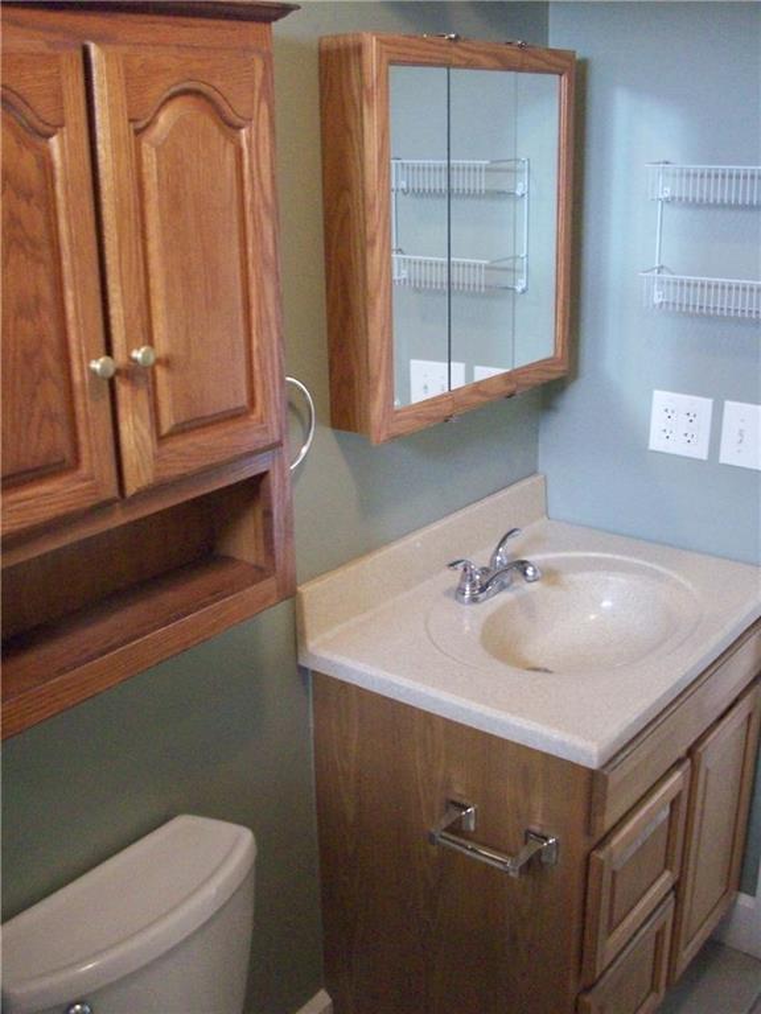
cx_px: 380
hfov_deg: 38.7
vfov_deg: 50.1
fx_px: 1085
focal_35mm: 37
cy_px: 507
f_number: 2.8
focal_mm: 6.2
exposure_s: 1/45
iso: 366
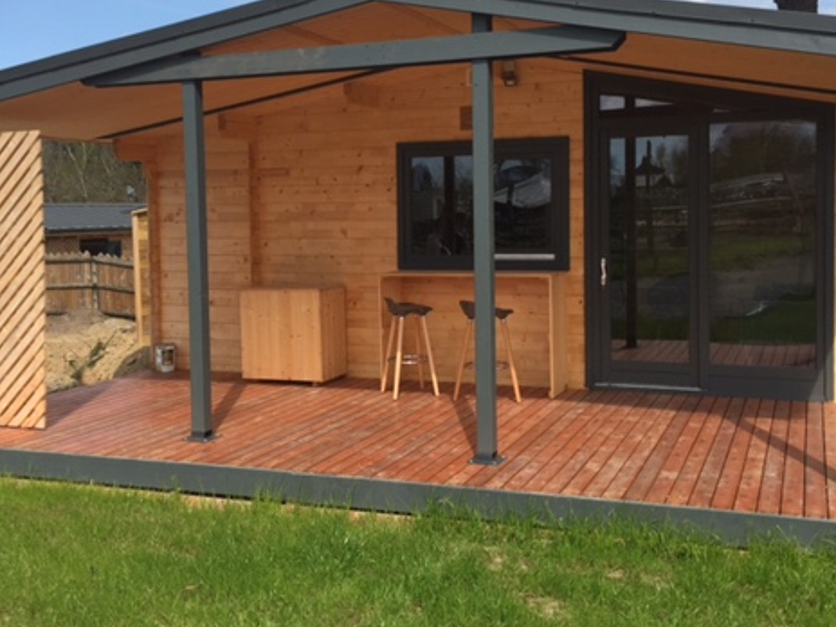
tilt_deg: -4.0
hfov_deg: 46.8
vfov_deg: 35.9
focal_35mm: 40
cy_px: 261
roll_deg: +2.1
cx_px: 438
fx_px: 966
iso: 32
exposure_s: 1/1799
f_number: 2.2
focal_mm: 4.15
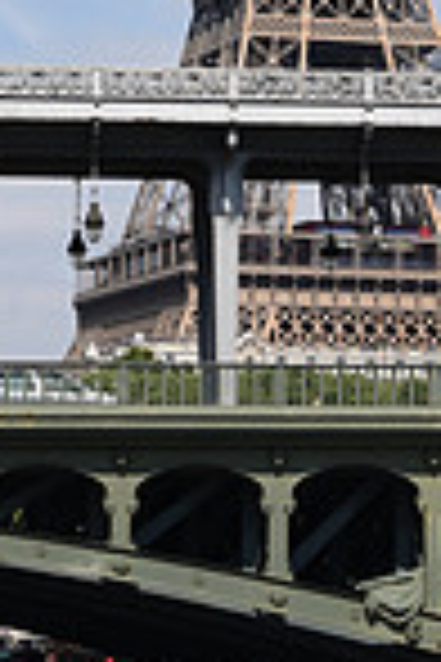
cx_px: 160
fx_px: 3473
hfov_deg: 7.3
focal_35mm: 189
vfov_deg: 10.5
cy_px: -311
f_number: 9
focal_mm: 48
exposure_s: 1/200
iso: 72
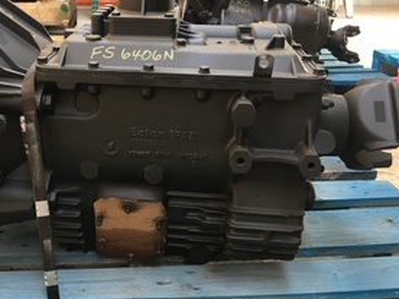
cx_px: 146
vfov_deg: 34.2
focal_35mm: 42
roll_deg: -0.3
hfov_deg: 44.4
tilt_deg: -16.8
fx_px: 484
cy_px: 110
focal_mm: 4.15
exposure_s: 1/15
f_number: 2.2
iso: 32
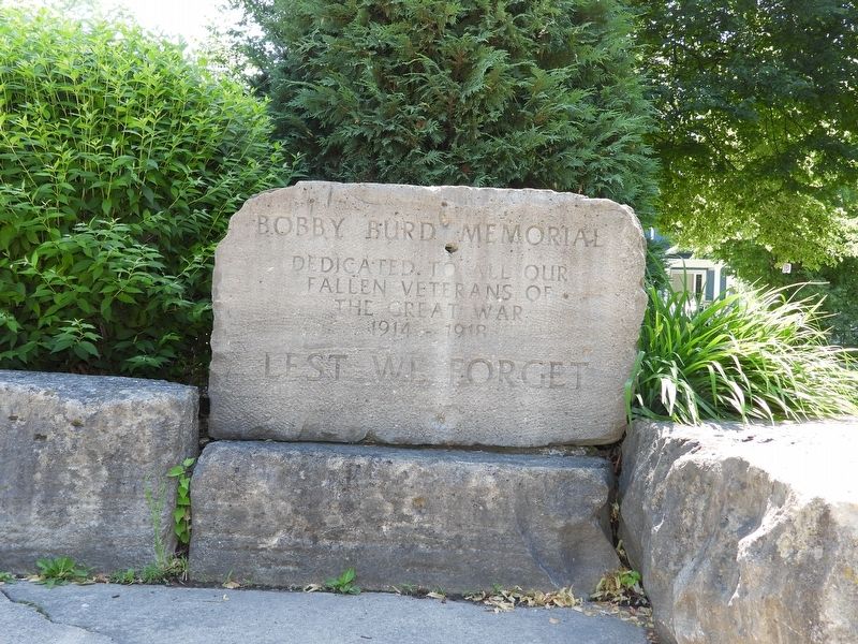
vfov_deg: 44.2
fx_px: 793
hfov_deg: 56.8
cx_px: 429
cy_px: 322
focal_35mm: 32
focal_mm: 5.8
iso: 100
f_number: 3.2
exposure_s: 1/80
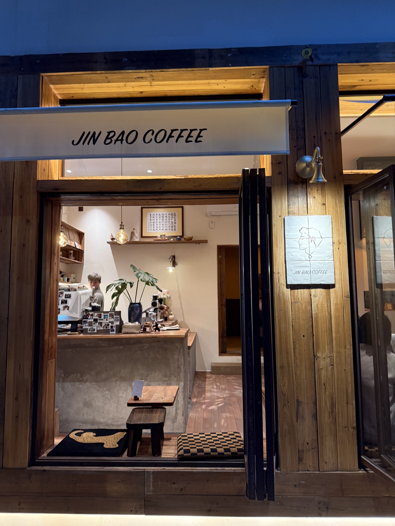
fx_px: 365
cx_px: 198
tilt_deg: +5.0
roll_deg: -0.5
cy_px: 263
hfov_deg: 56.8
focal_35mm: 24
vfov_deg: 71.6
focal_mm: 6.76
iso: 320
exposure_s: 1/50
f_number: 1.78
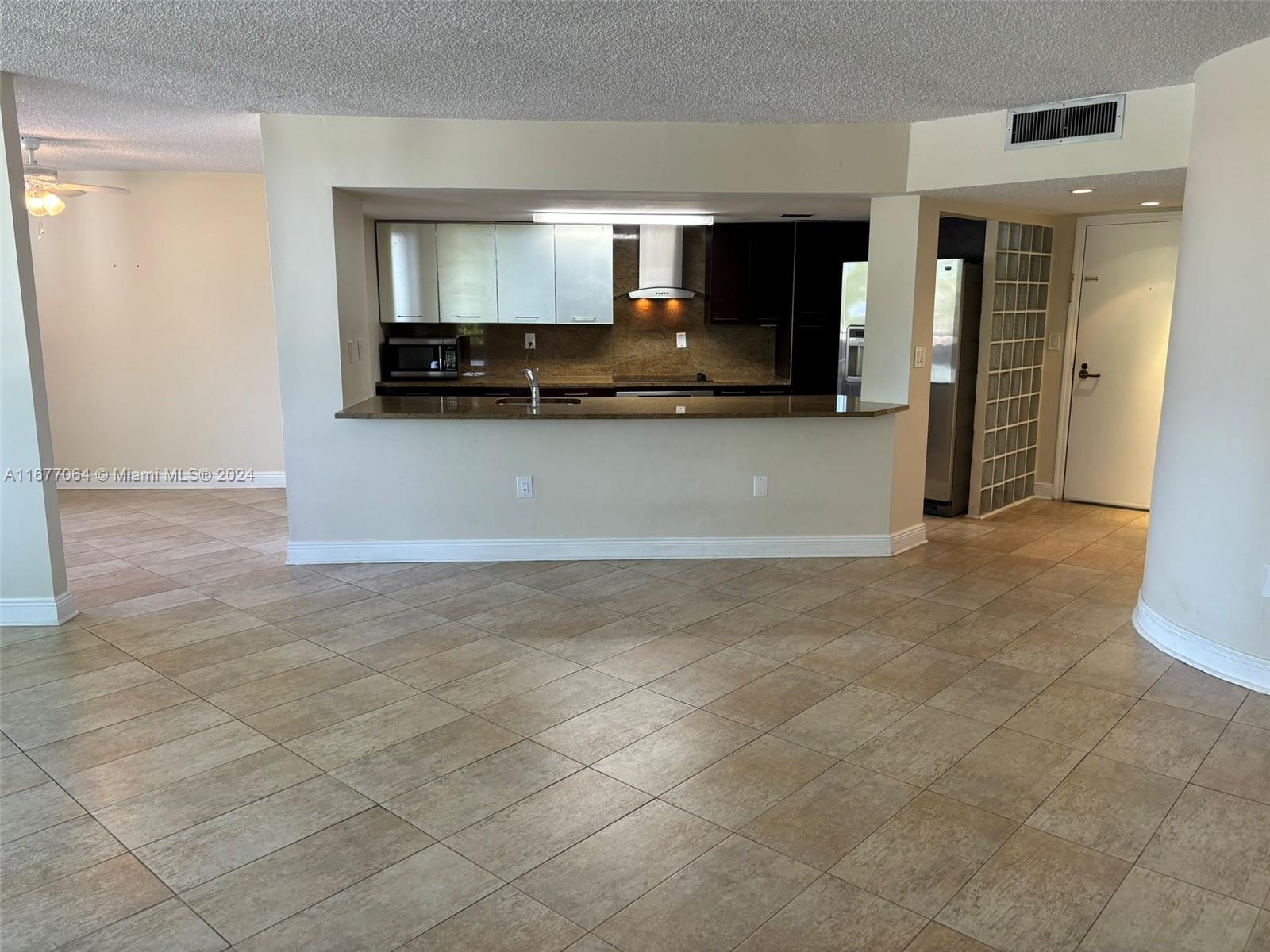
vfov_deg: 53.1
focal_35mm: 26
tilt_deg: -11.0
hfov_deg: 67.3
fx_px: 954
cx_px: 635
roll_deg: +0.0
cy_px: 476
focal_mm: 5.96
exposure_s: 1/60
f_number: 1.6
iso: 80
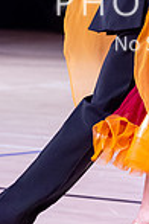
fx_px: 2657
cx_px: 214
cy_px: -24
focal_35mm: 428
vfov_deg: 4.8
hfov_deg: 3.2
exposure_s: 1/400
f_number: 4
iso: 3200
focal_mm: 140
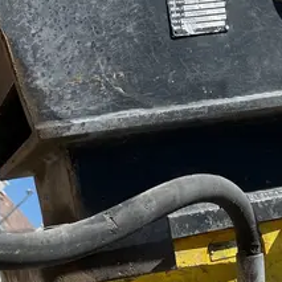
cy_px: 363
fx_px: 728
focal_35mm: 79
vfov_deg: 20.1
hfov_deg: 21.9
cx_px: 138
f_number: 1.6
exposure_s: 1/6494
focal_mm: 4.2
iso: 50
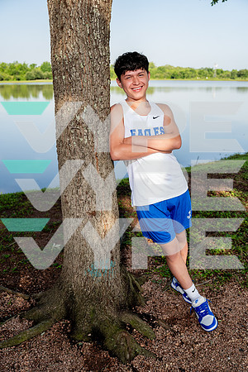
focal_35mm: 32
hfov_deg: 41.1
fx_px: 331
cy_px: 186
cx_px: 124
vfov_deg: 58.7
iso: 100
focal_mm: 32
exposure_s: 1/250
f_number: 4
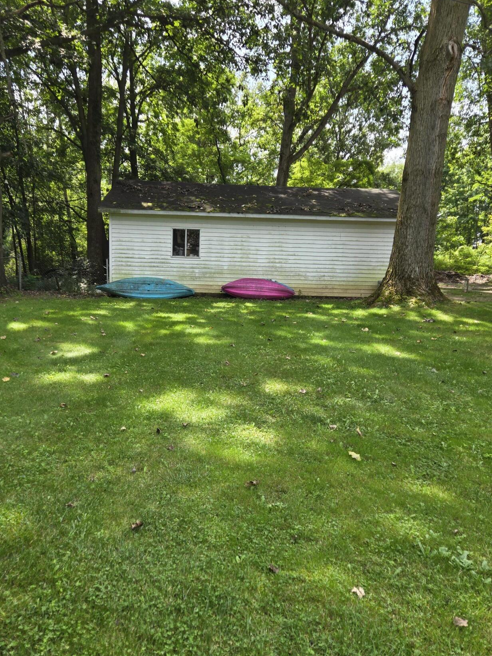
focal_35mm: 28
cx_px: 229
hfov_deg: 49.7
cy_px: 337
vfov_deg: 63.4
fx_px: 531
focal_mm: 5.4
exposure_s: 1/383
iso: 25
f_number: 1.8
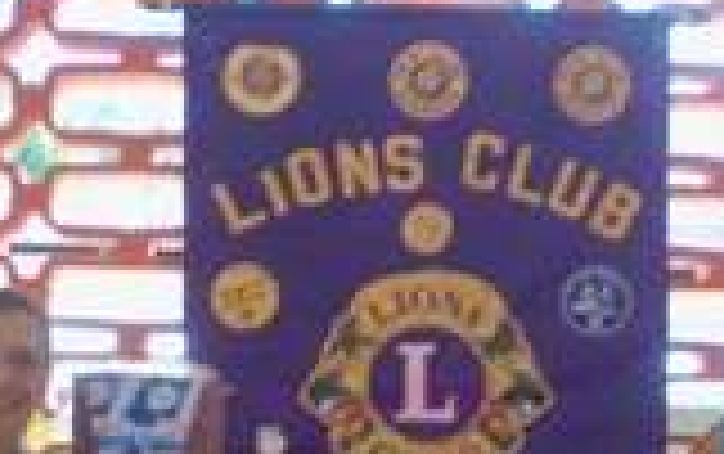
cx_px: 531
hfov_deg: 18.5
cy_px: 688
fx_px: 2212
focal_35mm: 112
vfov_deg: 11.2
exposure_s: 1/80
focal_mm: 6.3
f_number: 3.5
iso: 160
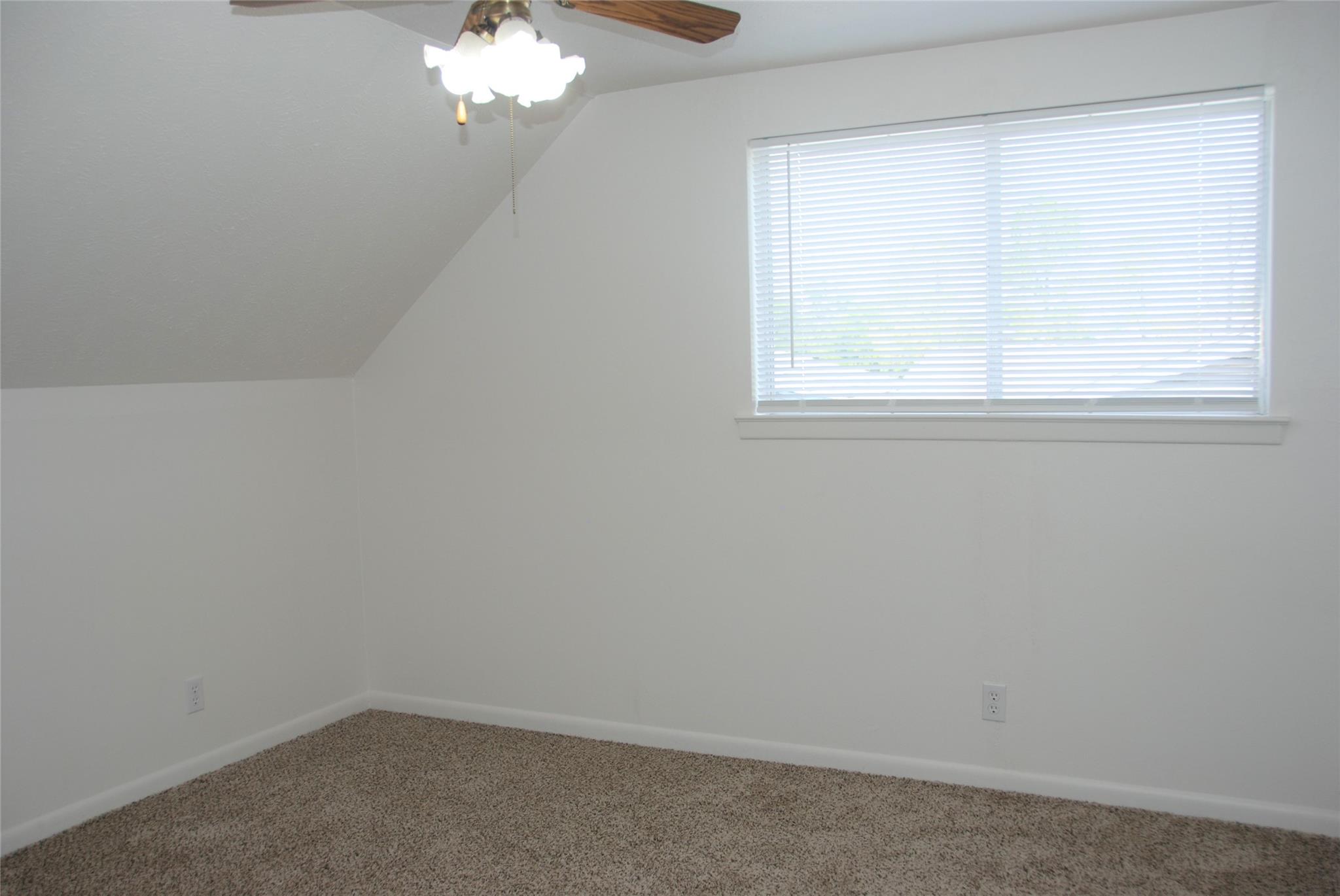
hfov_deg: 61.9
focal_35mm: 30
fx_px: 1118
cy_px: 448
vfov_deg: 43.7
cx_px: 670
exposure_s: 1/100
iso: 200
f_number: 3.8
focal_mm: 20
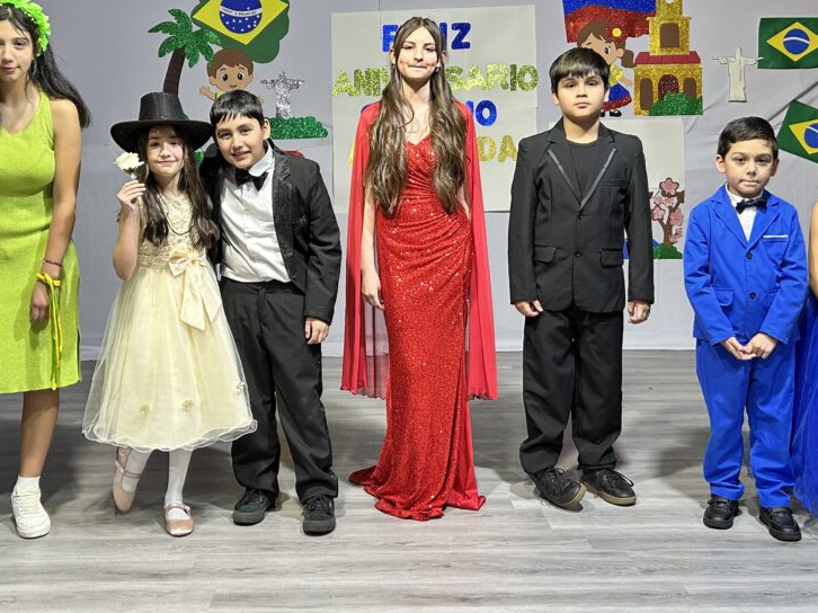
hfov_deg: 43.7
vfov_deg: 33.3
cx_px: 346
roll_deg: +1.5
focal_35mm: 43
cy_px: 204
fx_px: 1016
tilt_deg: -2.5
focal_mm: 5.7
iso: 125
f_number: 1.5
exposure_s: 1/100
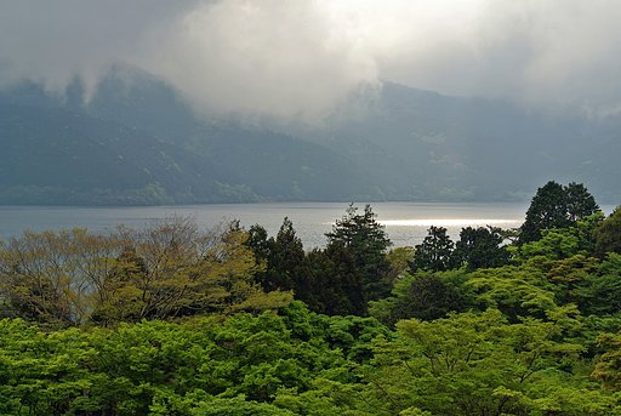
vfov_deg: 16.9
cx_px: 310
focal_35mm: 81
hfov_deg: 25.0
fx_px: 1399
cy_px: 208
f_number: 6.3
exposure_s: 1/125
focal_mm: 30
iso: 125
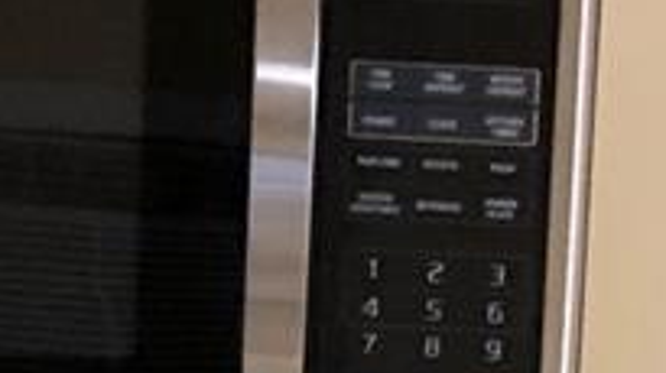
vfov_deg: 5.6
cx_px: 263
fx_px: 3159
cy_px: 1625
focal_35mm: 179
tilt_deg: -15.1
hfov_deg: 12.0
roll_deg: -1.0
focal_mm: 3.99
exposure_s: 1/7
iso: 80
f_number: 1.8
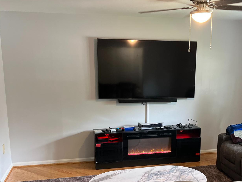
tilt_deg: -11.0
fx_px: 301
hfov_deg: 43.5
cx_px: 151
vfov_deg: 33.3
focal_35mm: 43
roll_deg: +0.4
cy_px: 120
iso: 320
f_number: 1.6
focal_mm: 5.1
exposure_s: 1/60
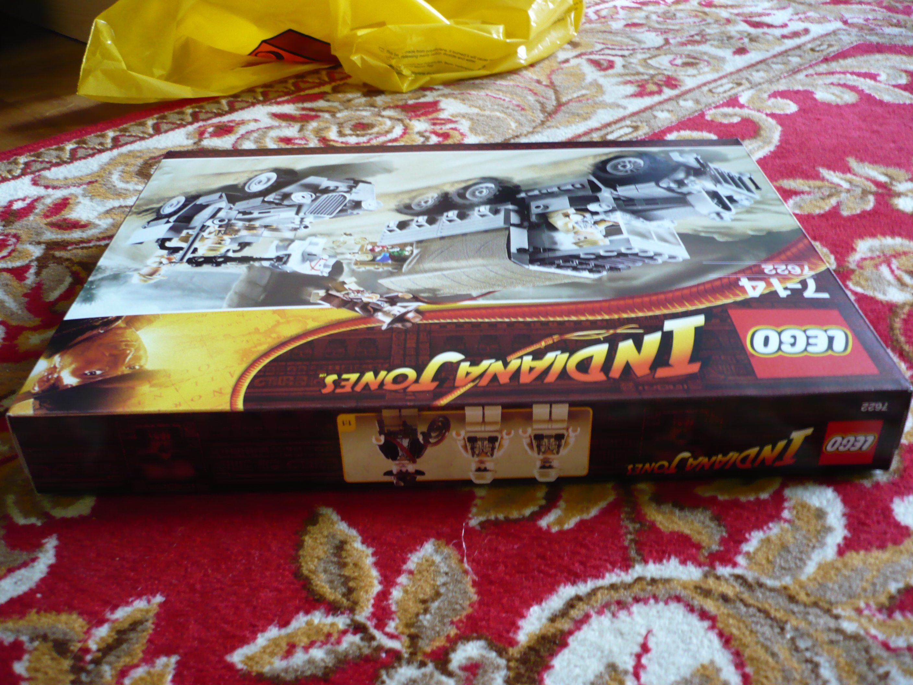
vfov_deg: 40.7
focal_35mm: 35
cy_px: 342
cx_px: 456
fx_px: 923
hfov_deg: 52.6
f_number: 2.8
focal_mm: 5.8
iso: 200
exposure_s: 1/10
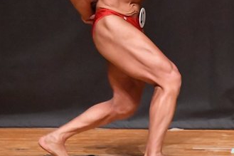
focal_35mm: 707
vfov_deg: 1.9
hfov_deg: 2.9
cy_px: 21
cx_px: 136
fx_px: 4593
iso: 12800
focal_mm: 200
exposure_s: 1/400
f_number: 5.6
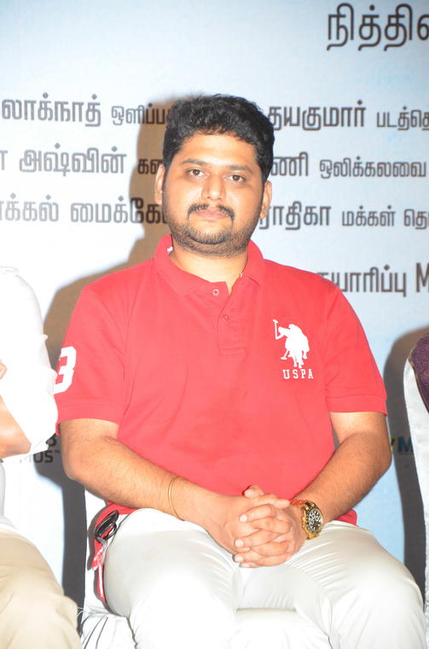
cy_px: 324
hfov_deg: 8.7
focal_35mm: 158
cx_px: 214
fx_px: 2829
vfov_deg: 13.1
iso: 1600
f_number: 5.6
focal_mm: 105
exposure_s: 1/100
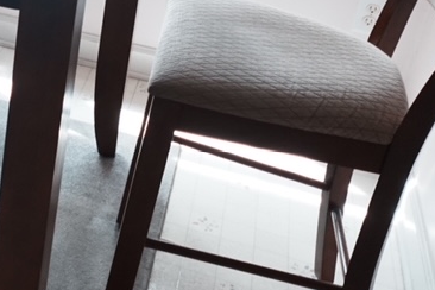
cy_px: -39
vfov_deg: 18.6
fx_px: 846
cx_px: -101
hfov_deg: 25.6
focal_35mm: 70
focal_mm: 7.6
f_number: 2
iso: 200
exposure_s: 1/80
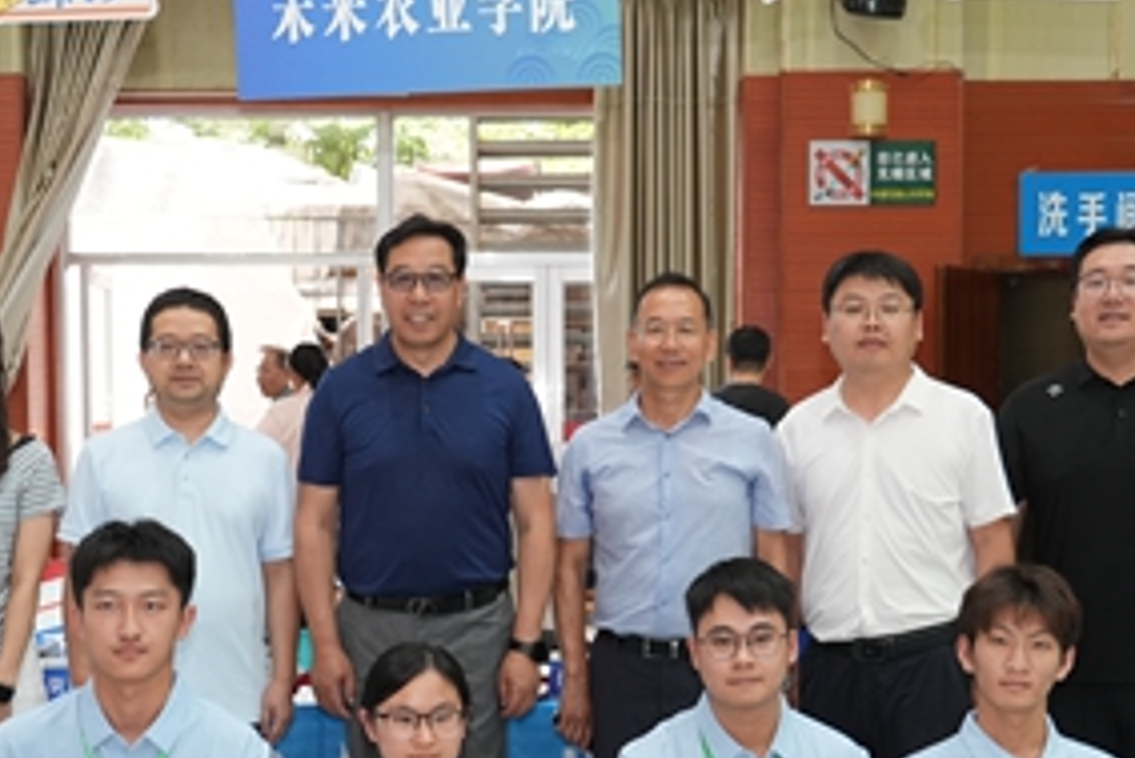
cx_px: 477
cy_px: 614
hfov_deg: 28.8
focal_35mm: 70
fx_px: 2208
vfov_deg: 19.3
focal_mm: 33
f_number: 4
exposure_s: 1/60
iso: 800
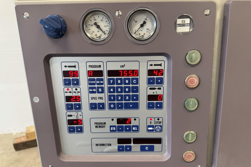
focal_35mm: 25
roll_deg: +0.0
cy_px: 88
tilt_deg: -26.1
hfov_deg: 71.5
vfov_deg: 51.3
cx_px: 126
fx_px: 174
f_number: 1.78
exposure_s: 1/50
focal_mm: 6.76
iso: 125
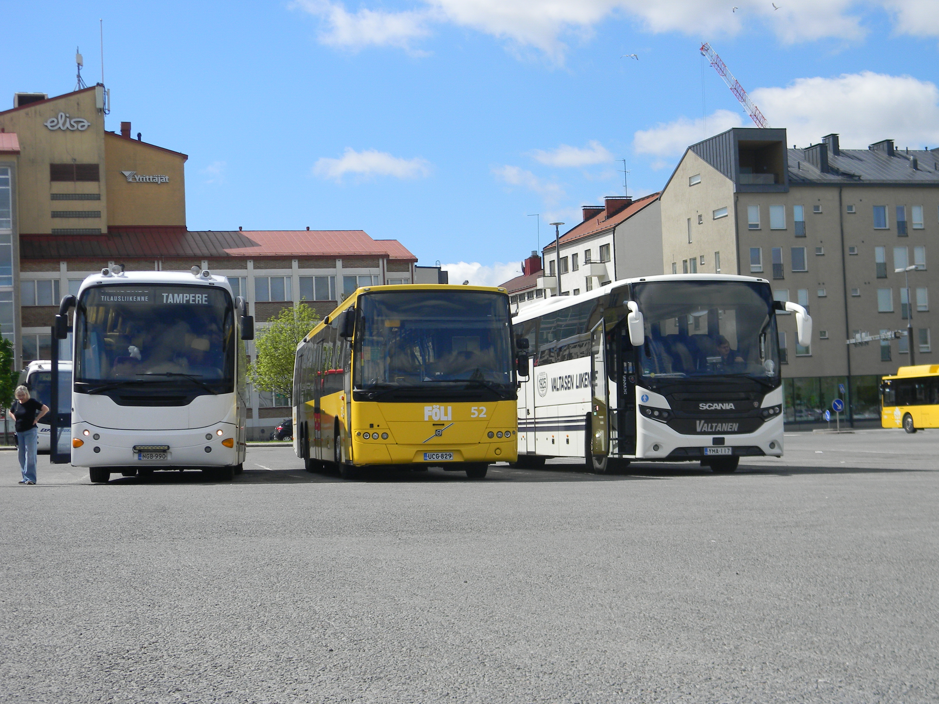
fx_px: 1519
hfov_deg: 34.3
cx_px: 470
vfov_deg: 26.1
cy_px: 352
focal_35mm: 56
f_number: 8.2
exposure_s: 1/212
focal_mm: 10.1
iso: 80
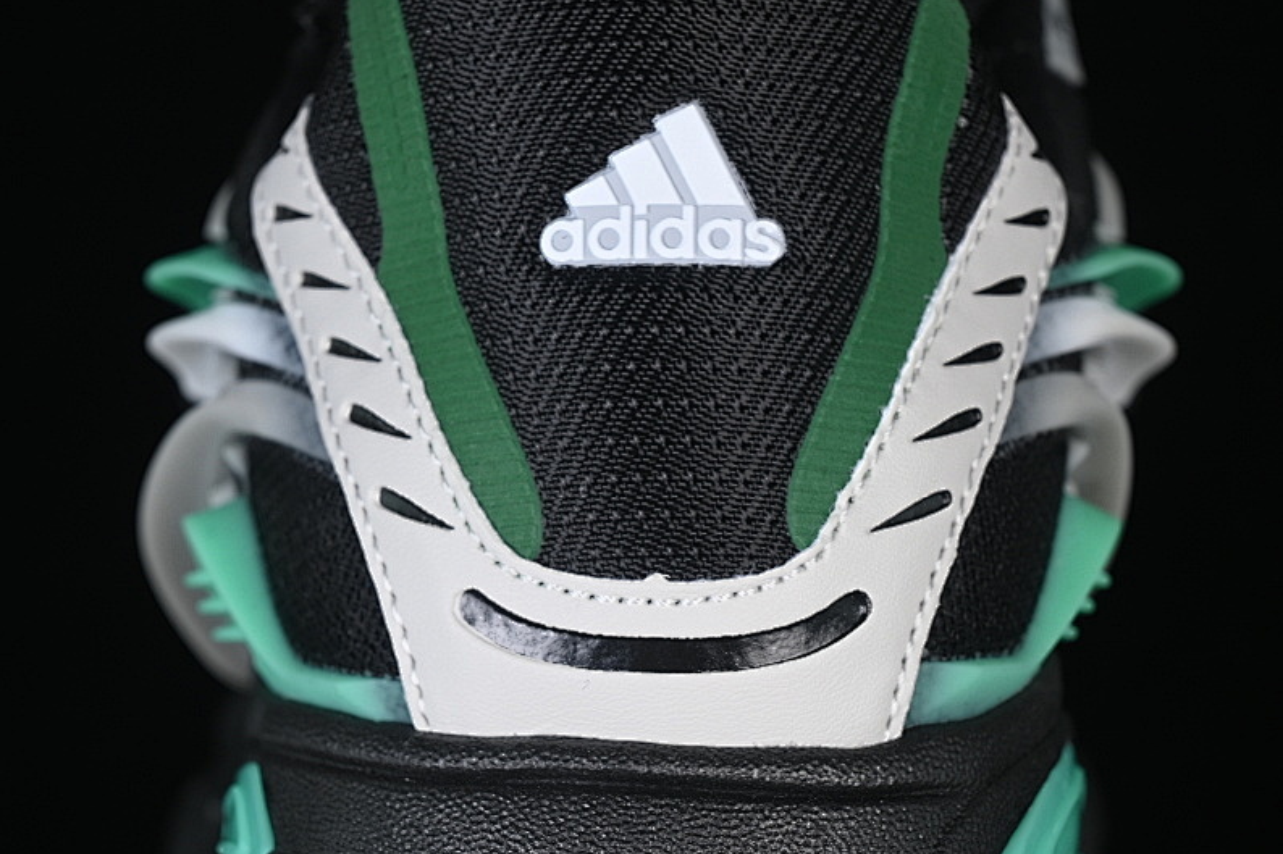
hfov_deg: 20.0
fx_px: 3634
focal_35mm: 102
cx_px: 612
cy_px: 497
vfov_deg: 13.4
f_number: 6.3
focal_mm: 50
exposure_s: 1/50
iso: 160
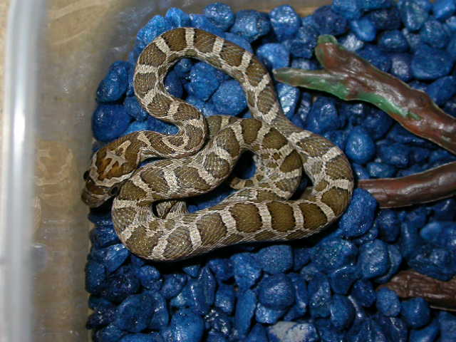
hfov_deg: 49.0
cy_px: 171
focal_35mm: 38
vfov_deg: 37.7
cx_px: 228
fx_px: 501
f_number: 3.3
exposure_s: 1/60.3
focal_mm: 15.1
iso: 100
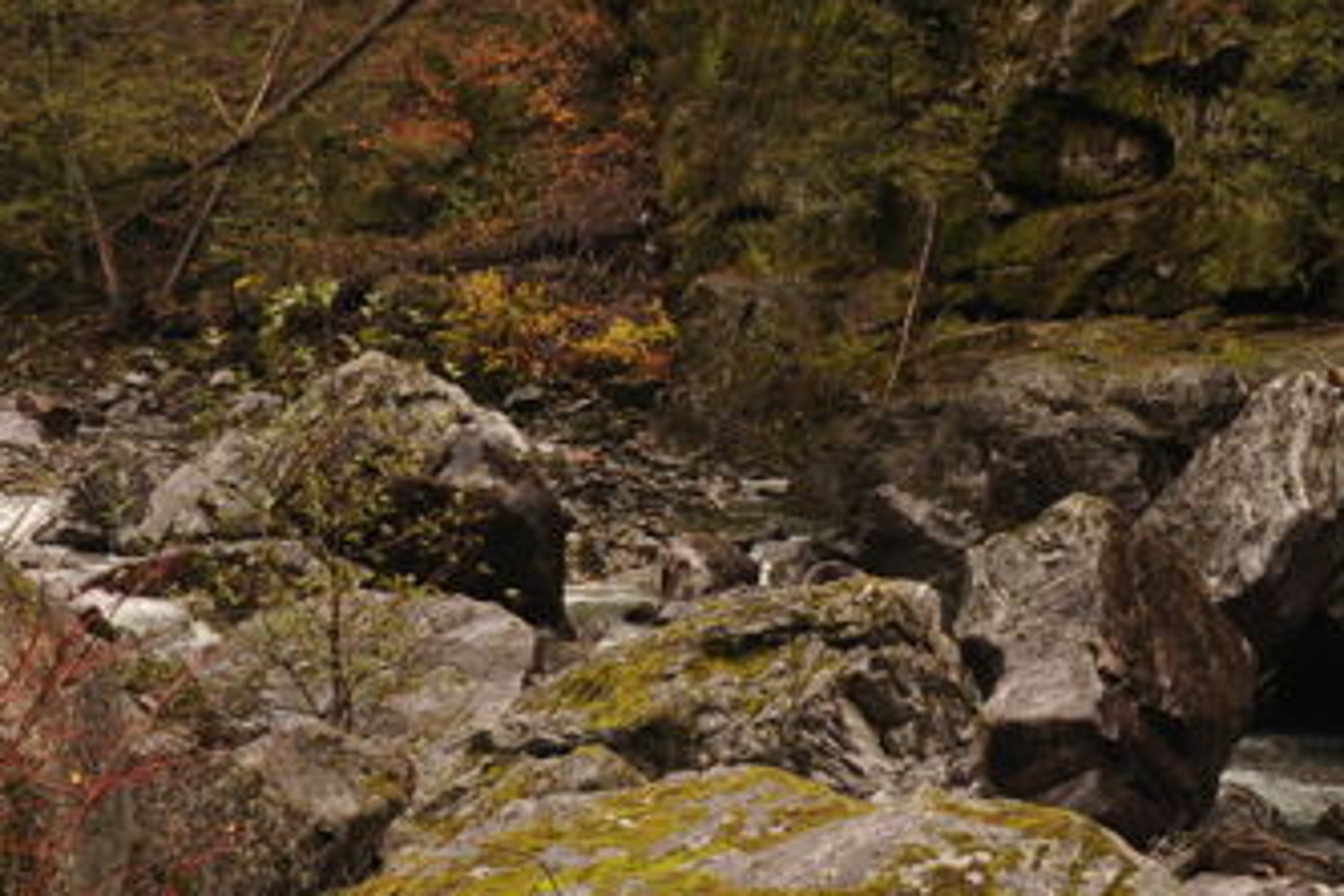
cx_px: 811
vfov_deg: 16.3
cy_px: 387
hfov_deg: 24.1
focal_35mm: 84
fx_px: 3136
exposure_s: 1/200
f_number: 4
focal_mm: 35
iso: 250
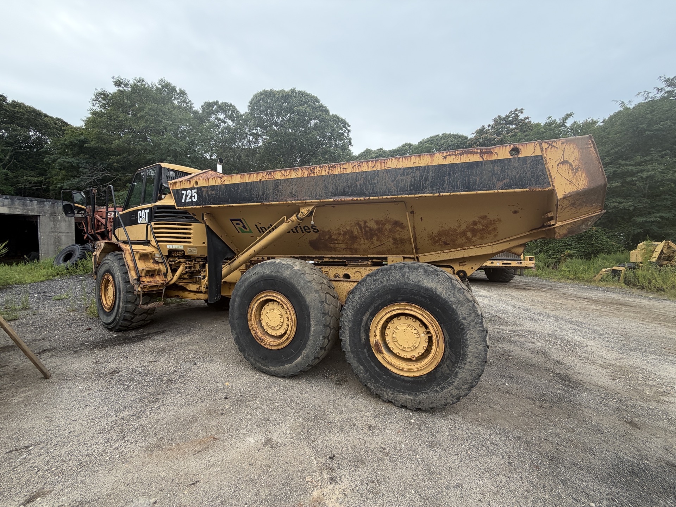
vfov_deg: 85.7
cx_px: 338
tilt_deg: -4.4
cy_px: 254
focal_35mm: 14
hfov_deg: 102.1
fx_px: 273
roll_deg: +1.0
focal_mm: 2.22
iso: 40
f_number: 2.2
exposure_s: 1/121
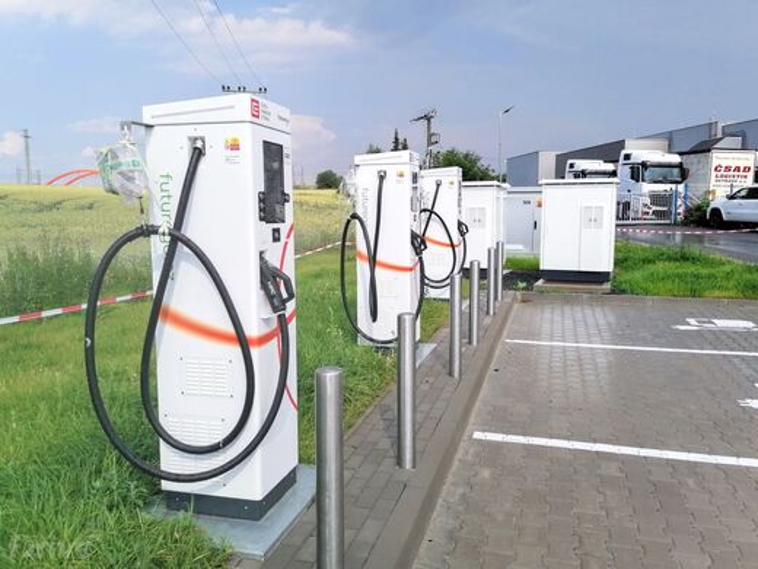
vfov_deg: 48.2
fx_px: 635
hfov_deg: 61.7
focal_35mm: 29
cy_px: 284
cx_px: 379
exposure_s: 1/1757
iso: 50
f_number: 1.8
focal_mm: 5.3
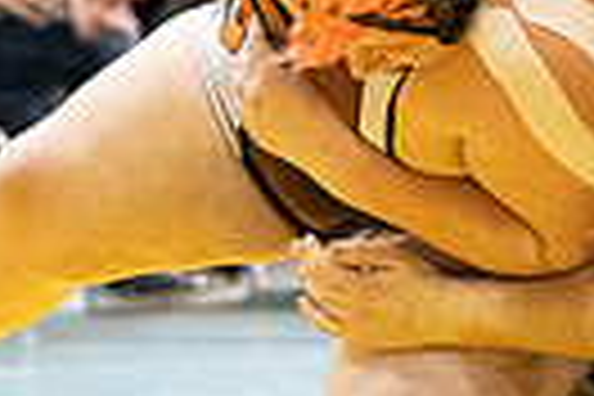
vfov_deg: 2.7
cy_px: -52
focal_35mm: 513
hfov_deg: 4.0
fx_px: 8464
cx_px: 684
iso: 10000
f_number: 4
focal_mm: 117
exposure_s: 1/500
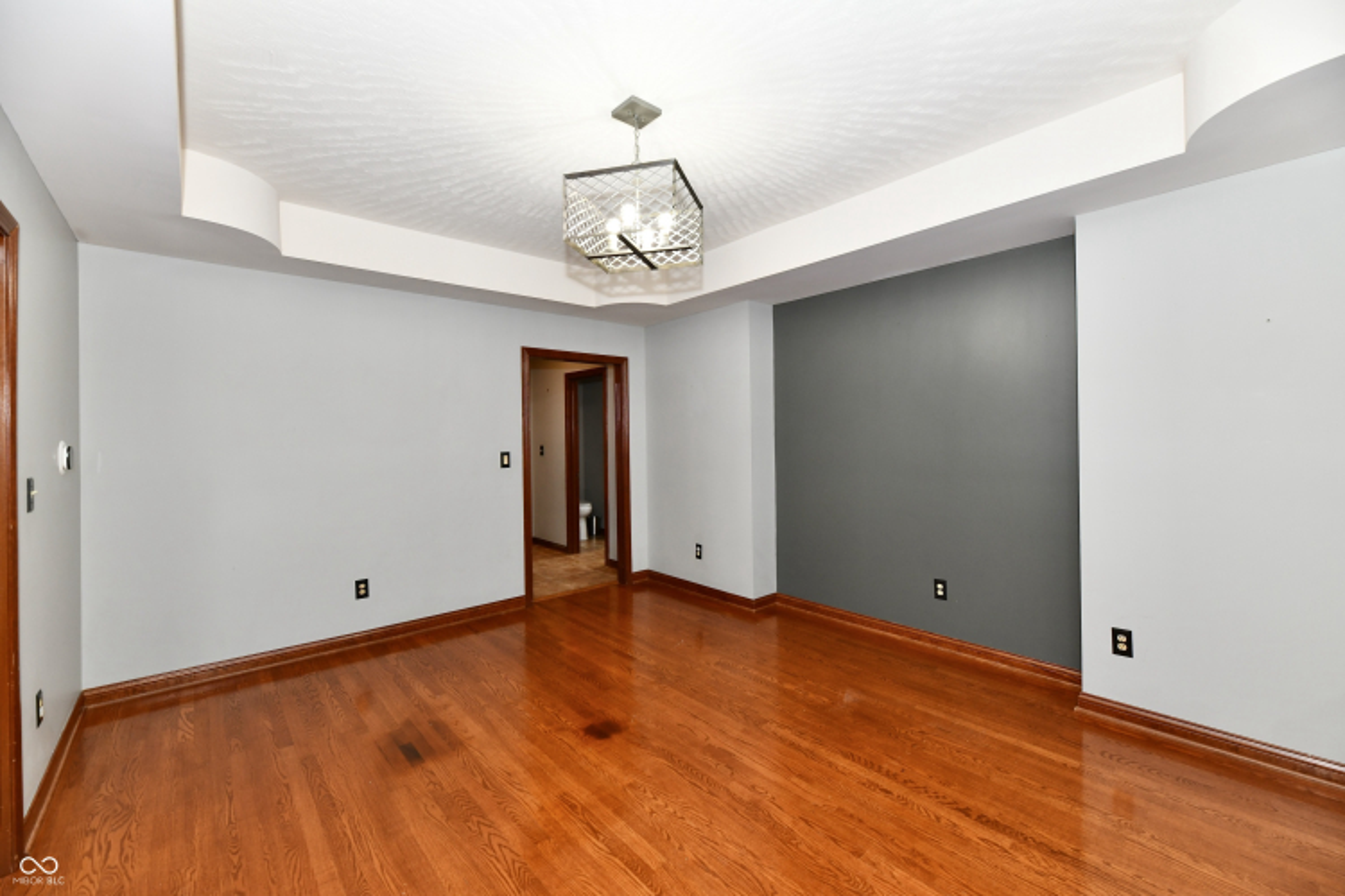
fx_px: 523
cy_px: 448
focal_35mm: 14
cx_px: 672
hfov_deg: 104.3
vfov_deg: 81.2
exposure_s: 1/60
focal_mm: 14
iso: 640
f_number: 6.3
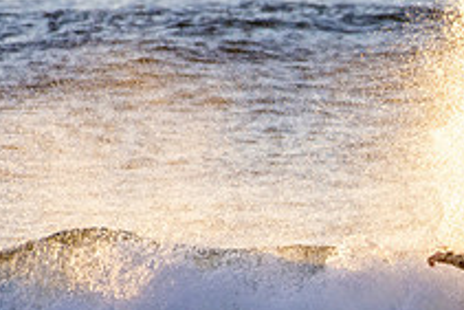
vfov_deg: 0.7
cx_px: 453
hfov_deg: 1.0
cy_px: 346
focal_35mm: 2061
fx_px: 26581
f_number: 5.6
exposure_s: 1/2000
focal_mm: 500
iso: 900
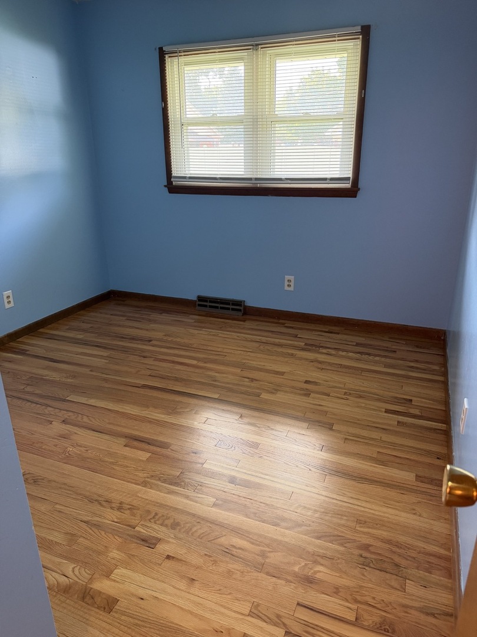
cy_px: 318
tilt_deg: -19.9
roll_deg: -0.6
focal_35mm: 24
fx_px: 441
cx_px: 238
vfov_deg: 71.6
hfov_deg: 56.8
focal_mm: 6.76
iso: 400
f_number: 1.78
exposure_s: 1/120
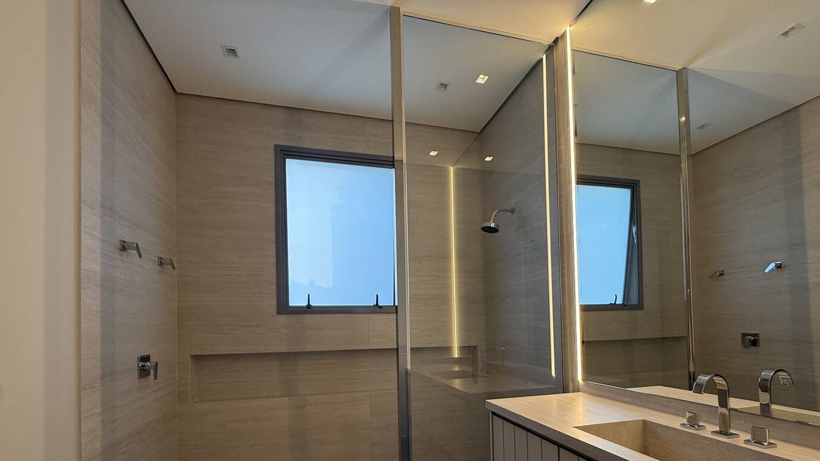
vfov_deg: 64.6
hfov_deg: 99.4
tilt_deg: +2.0
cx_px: 406
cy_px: 321
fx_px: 348
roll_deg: +0.8
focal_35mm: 16
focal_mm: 2.22
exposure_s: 1/99
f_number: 2.2
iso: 64
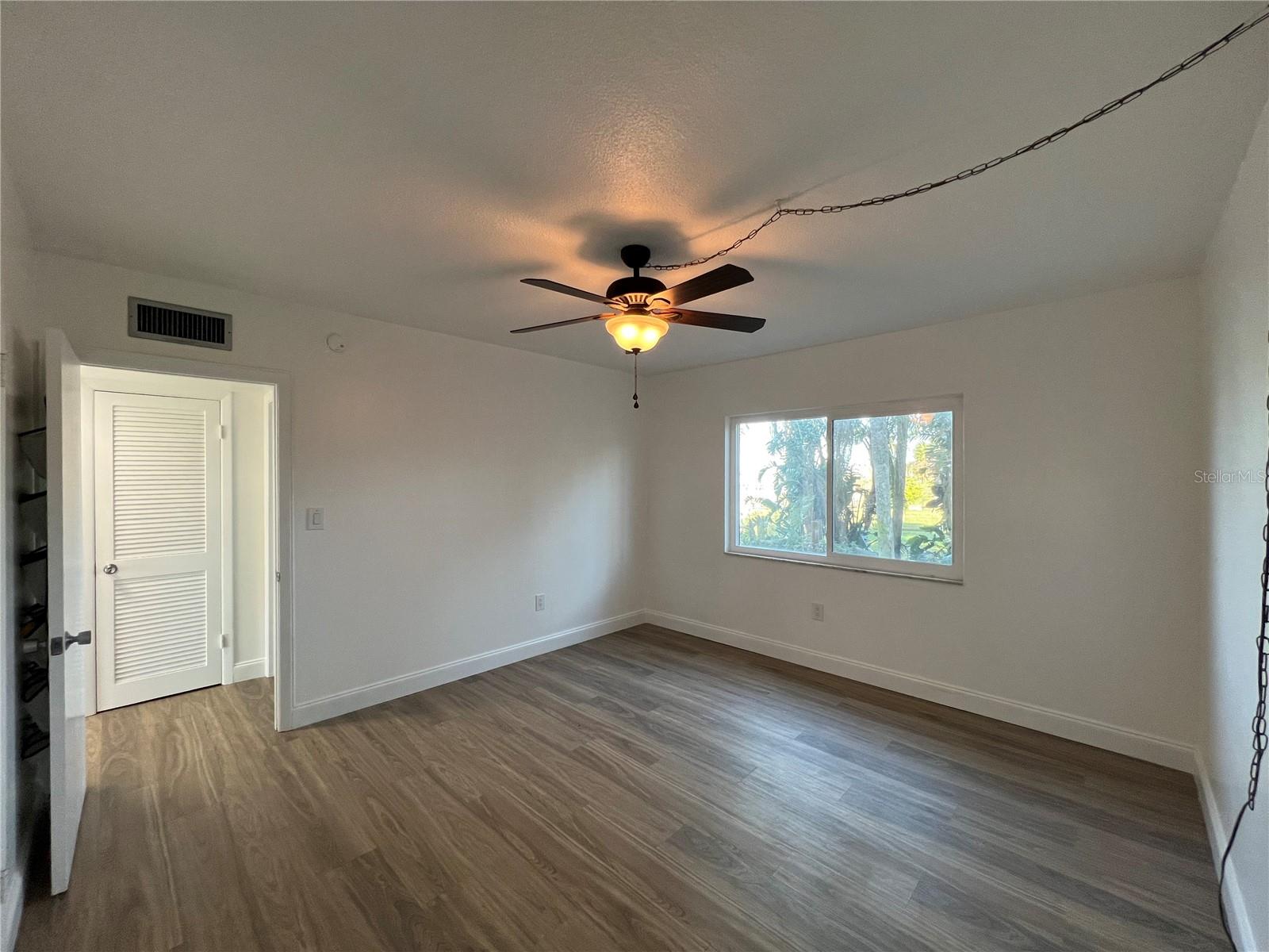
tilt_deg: -0.1
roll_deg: +0.2
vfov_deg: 89.9
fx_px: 477
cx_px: 634
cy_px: 476
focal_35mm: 13
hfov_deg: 106.2
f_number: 1.8
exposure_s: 1/120
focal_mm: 1.57
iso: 160
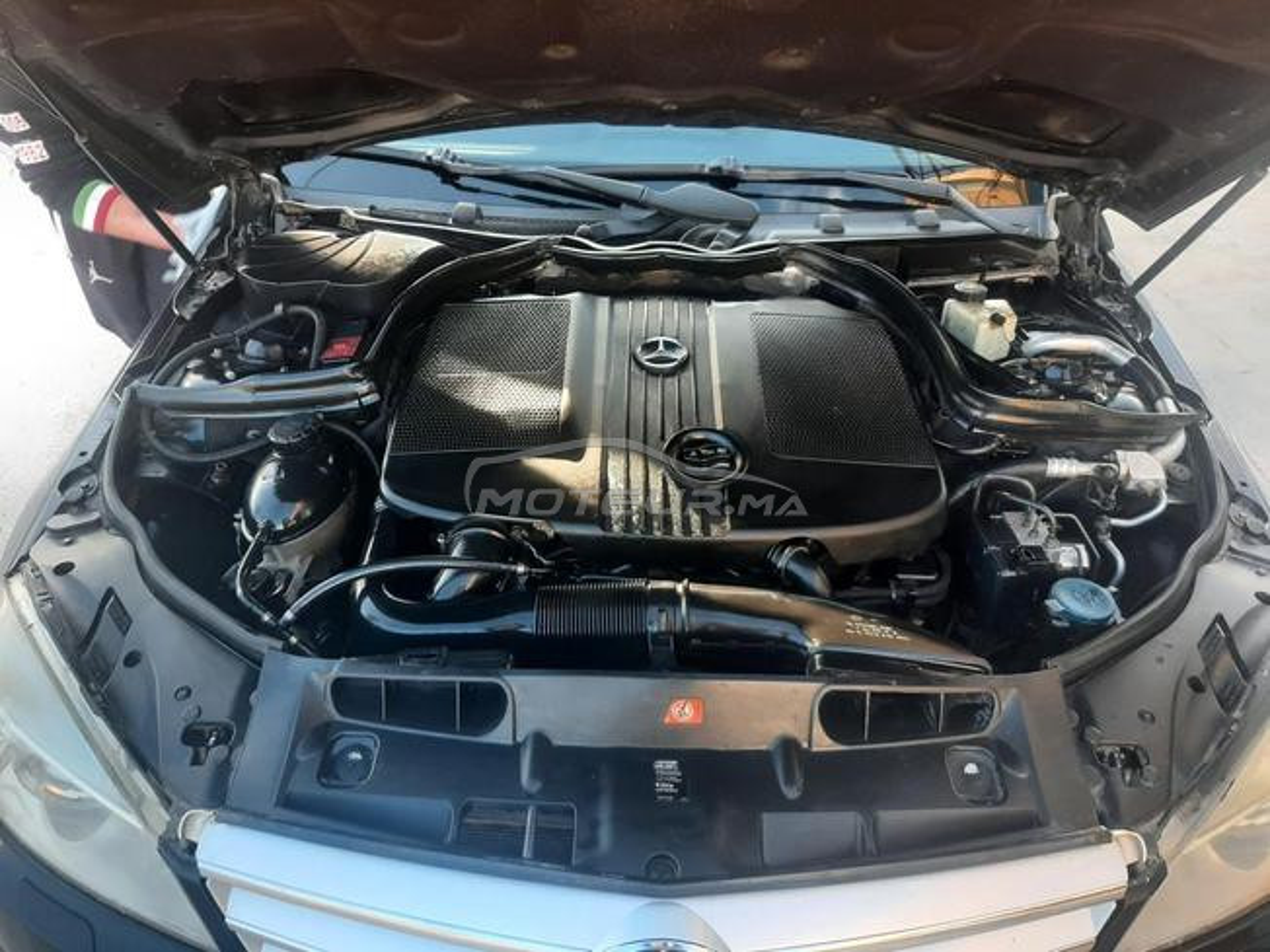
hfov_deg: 67.3
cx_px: 635
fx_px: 954
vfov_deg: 53.1
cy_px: 476
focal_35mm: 26
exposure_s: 1/100
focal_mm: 3.93
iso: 50
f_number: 1.7
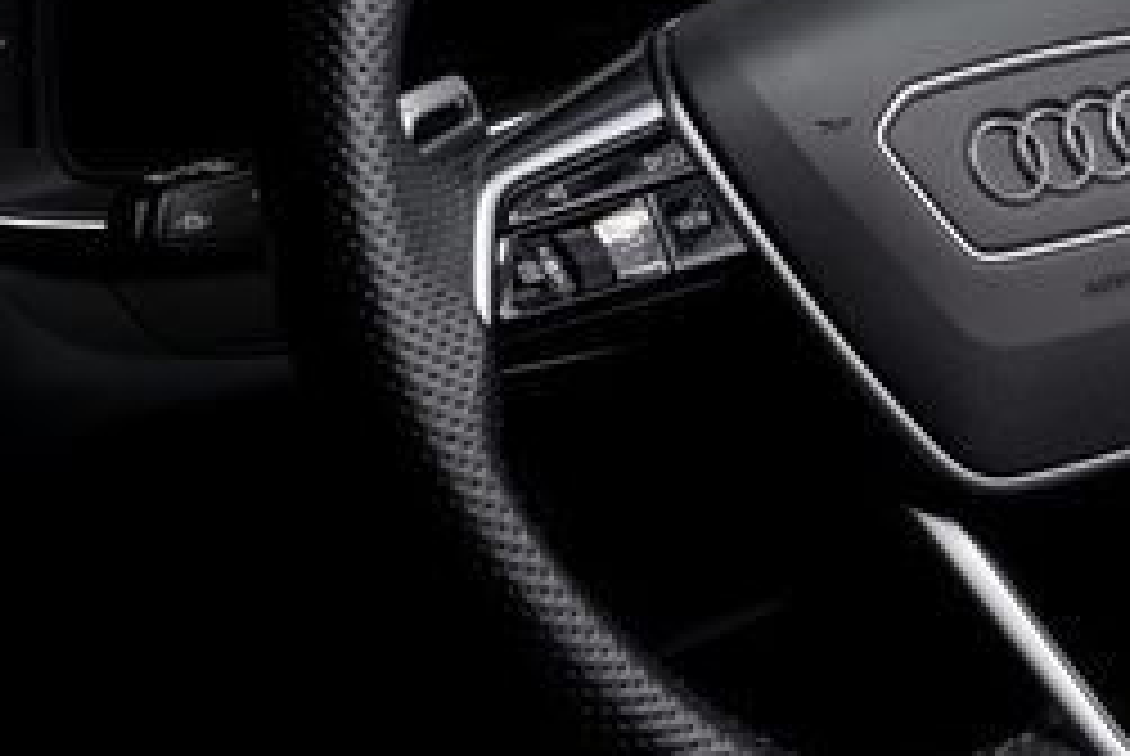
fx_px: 3520
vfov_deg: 12.2
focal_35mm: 112
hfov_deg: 17.6
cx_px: 1225
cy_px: 137
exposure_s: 1/160
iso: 250
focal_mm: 44
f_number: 5.6
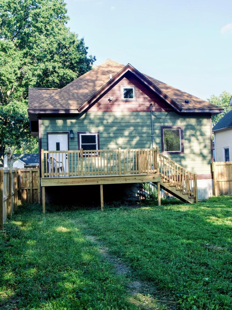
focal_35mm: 32
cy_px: 155
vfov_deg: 56.8
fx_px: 286
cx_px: 116
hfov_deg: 44.2
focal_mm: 16
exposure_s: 1/2500
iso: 800
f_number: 3.2
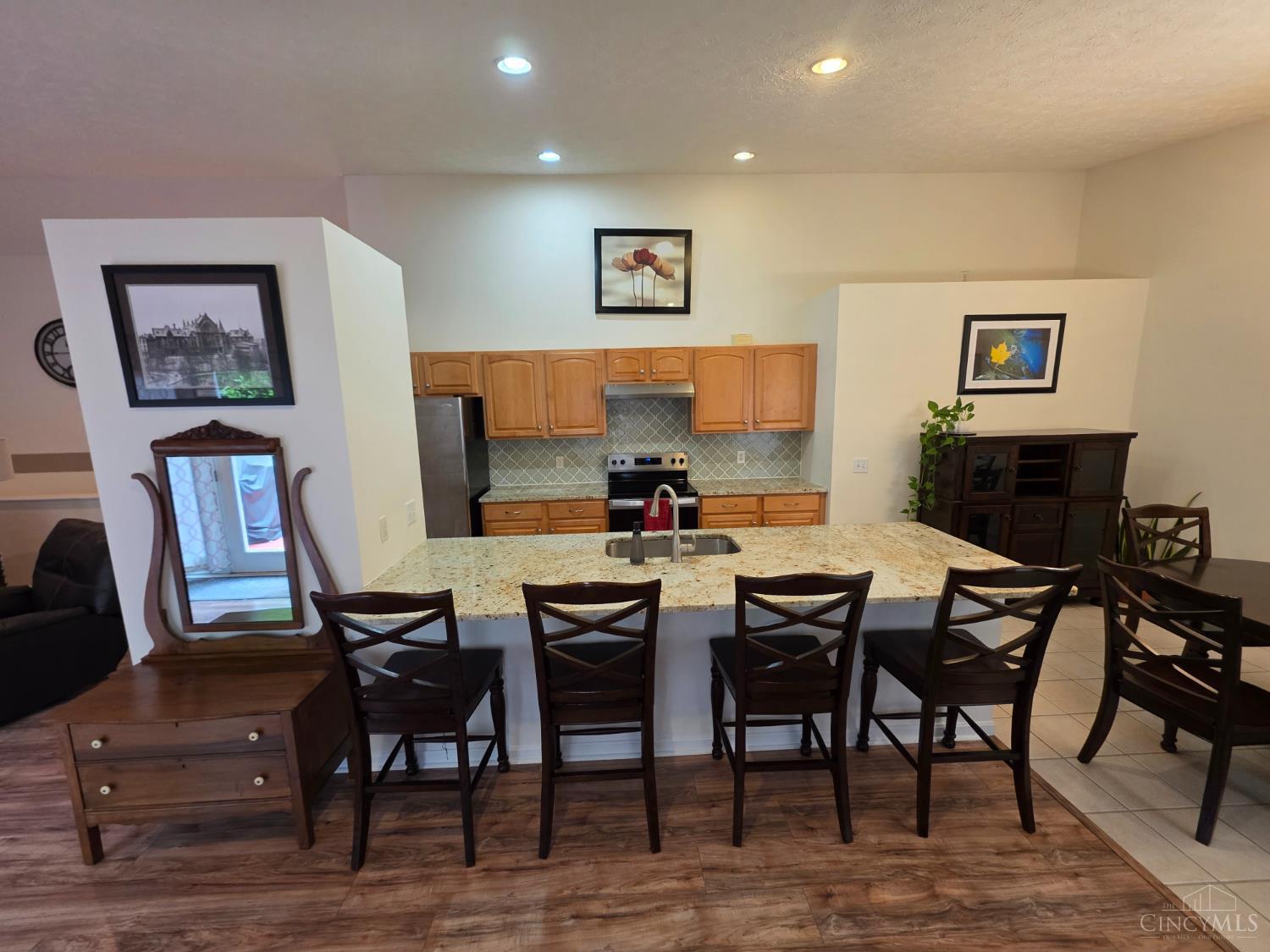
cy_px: 476
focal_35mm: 13
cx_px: 635
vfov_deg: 89.9
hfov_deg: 106.2
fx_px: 477
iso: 250
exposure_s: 1/60
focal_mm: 2.2
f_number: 1.9
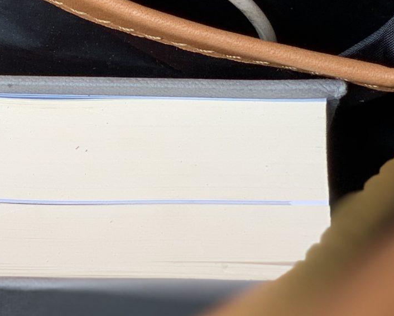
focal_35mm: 184
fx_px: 2146
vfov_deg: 8.4
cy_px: 16
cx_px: -255
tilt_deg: -70.4
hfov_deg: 10.1
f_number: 2.4
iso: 20
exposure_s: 1/122
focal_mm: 6
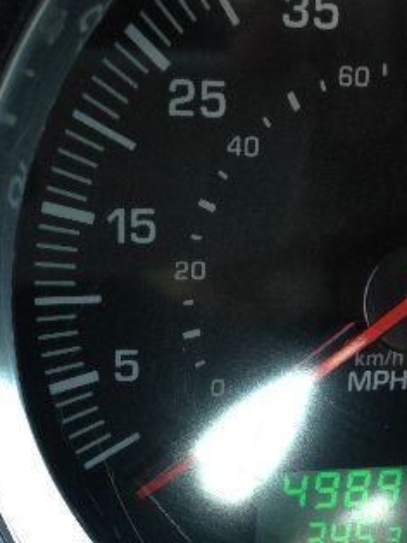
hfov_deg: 21.9
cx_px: 197
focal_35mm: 67
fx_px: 1051
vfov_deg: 28.6
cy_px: 405
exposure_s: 1/60
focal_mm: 4.12
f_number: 2.4
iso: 50
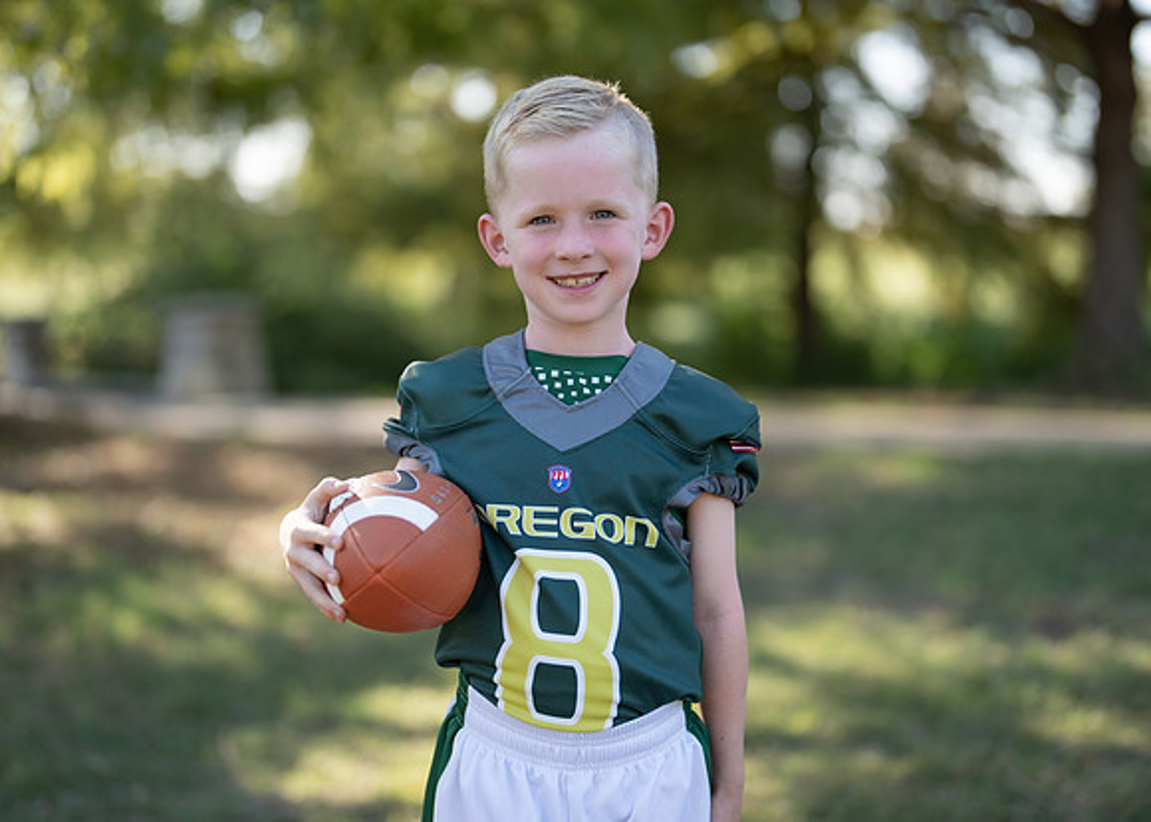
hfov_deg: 34.3
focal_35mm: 57
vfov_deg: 24.9
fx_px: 1862
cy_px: 413
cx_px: 563
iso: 100
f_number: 1.2
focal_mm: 50
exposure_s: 1/1250
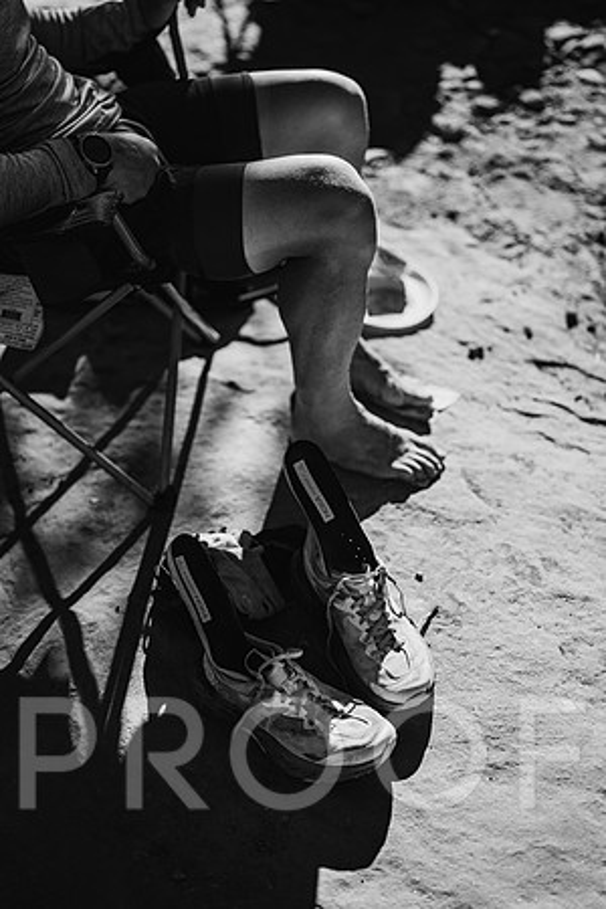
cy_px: 454
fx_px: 1262
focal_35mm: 50
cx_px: 303
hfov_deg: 27.0
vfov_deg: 39.6
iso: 100
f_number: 1.8
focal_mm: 50
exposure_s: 1/4000
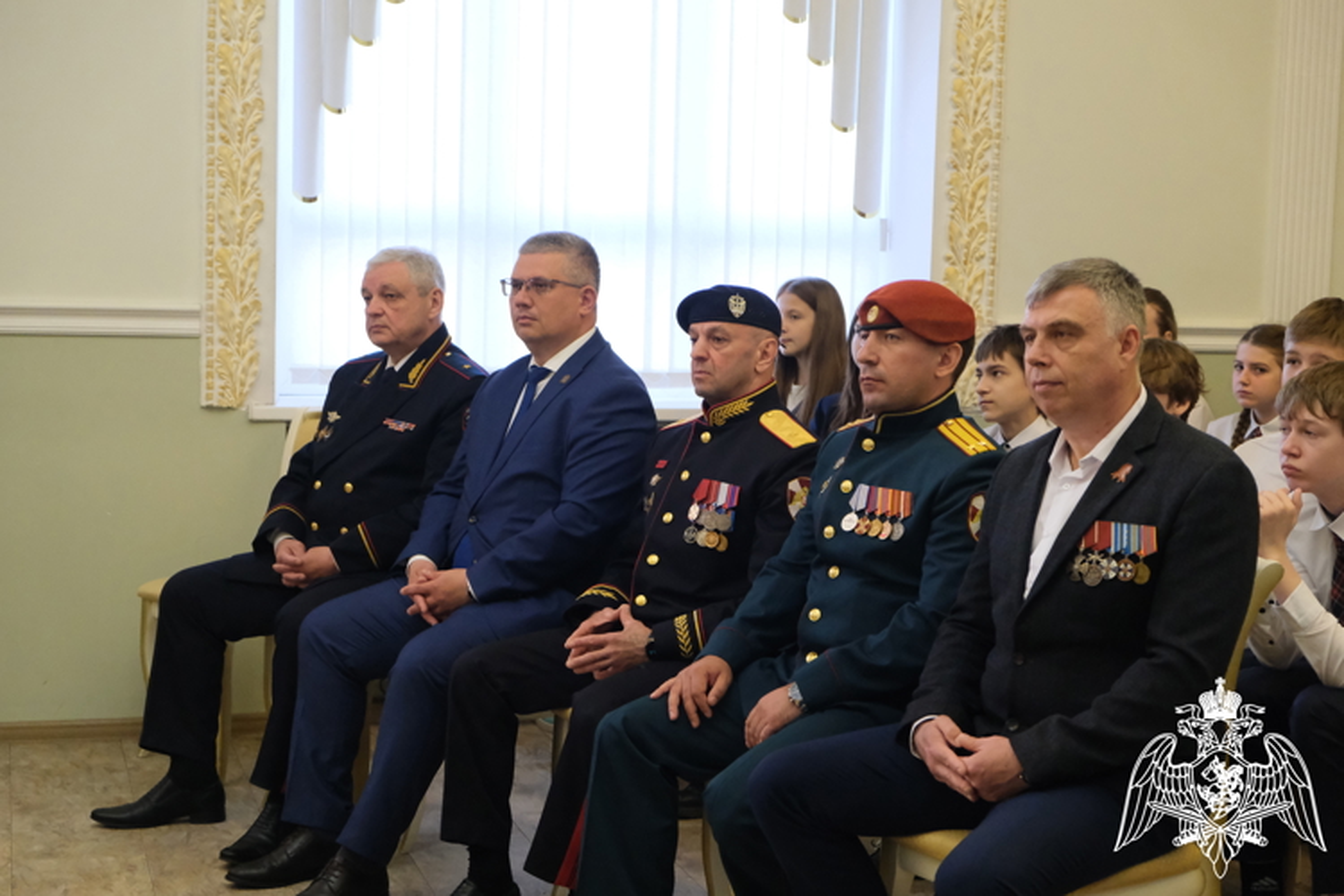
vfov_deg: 21.2
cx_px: 672
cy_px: 448
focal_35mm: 64
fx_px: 2389
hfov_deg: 31.4
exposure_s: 1/200
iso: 6400
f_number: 4
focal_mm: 42.5
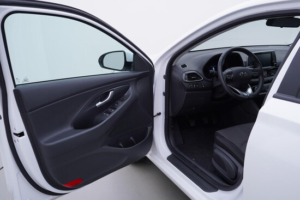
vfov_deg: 36.9
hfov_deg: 53.1
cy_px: 100
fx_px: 300
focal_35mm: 36
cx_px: 150
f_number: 4
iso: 125
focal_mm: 24
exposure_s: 1/60
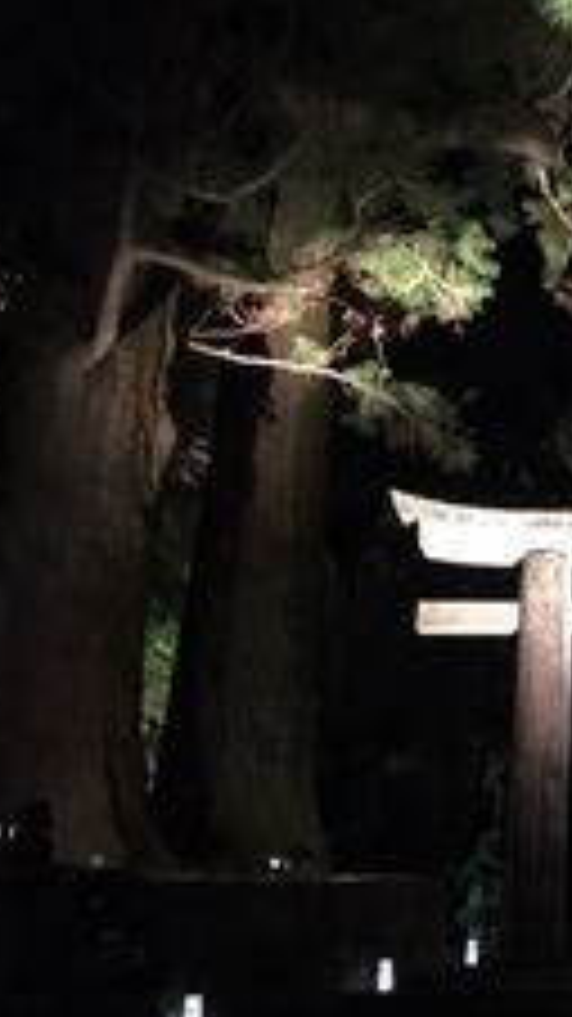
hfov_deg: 20.9
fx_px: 1430
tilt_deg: +20.4
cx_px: 709
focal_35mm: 53
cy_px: 626
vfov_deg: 39.0
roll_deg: +1.3
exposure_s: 1/15
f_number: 2.2
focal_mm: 4.15
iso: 800
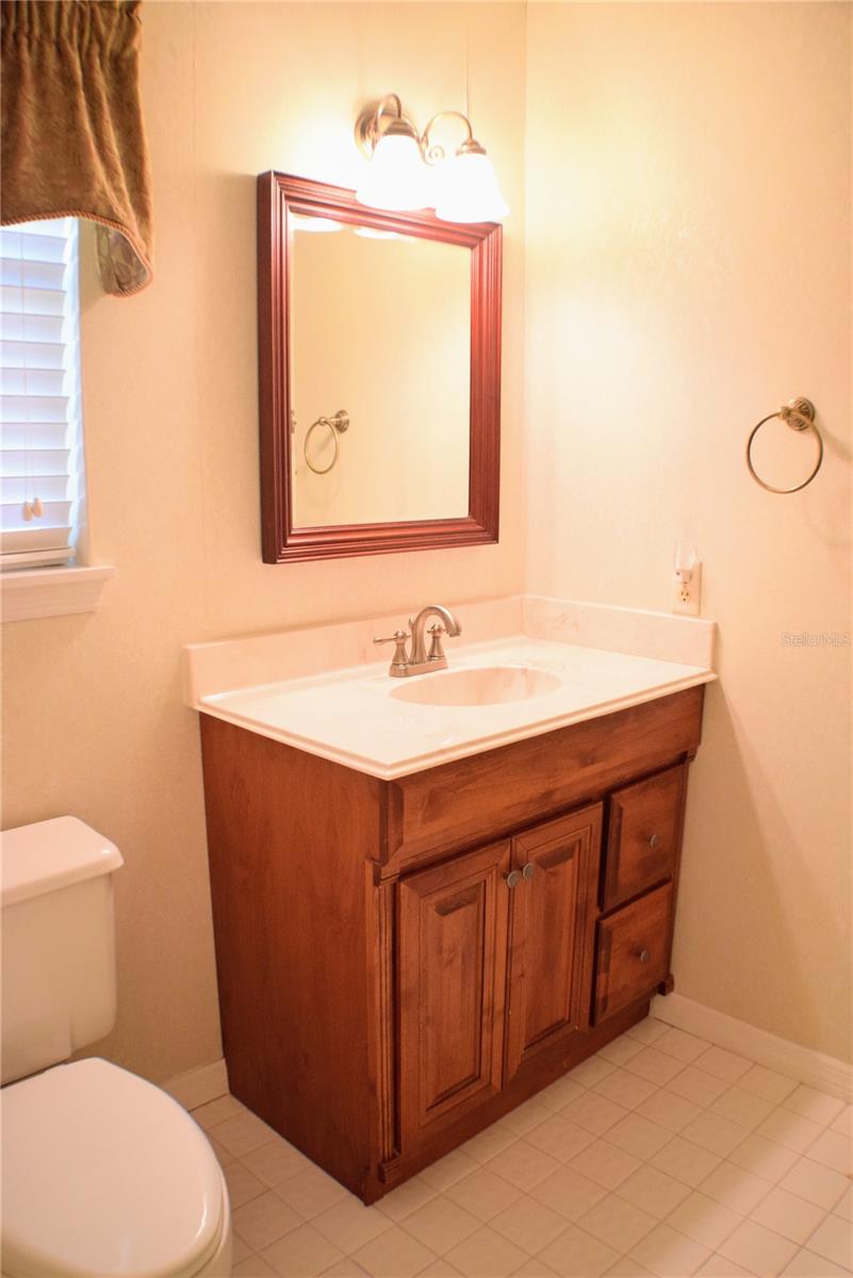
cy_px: 639
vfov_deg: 53.1
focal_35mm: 36
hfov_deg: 36.9
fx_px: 1278
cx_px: 426
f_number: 4
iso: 1100
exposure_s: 1/60
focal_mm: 24
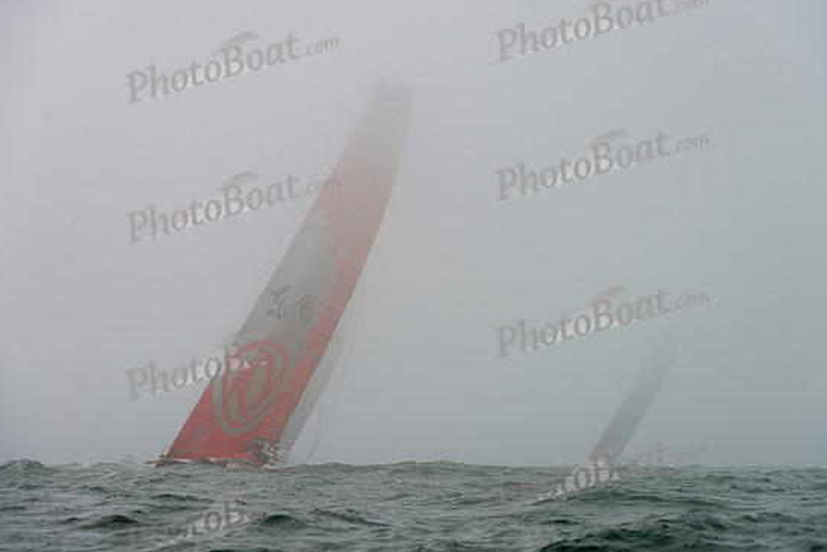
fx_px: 4871
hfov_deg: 9.7
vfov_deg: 6.5
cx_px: 419
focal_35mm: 212
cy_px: 261
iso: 280
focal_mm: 200
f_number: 9
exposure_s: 1/1250
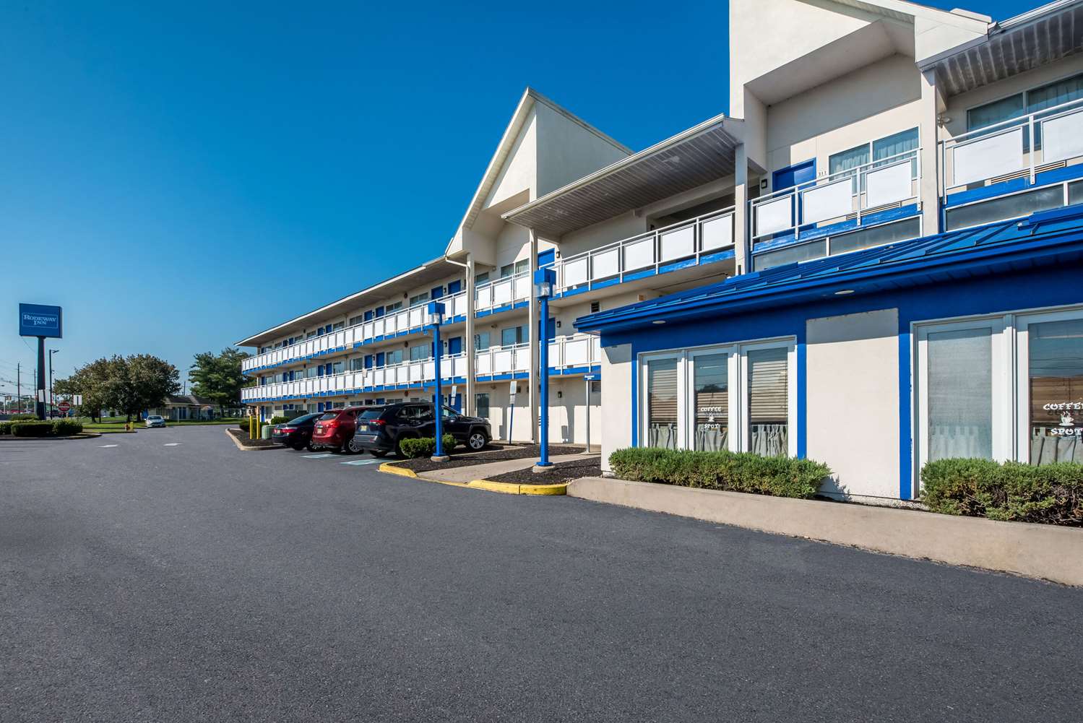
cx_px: 542
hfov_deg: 100.4
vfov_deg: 77.4
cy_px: 362
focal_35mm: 15
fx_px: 451
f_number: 16
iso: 400
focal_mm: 15
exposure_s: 1/400
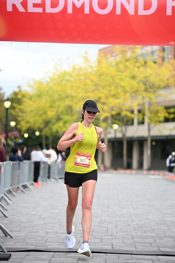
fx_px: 838
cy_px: 132
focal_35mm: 115
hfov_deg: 11.9
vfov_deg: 17.8
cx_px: 88
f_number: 2.8
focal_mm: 115
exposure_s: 1/1600
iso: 640
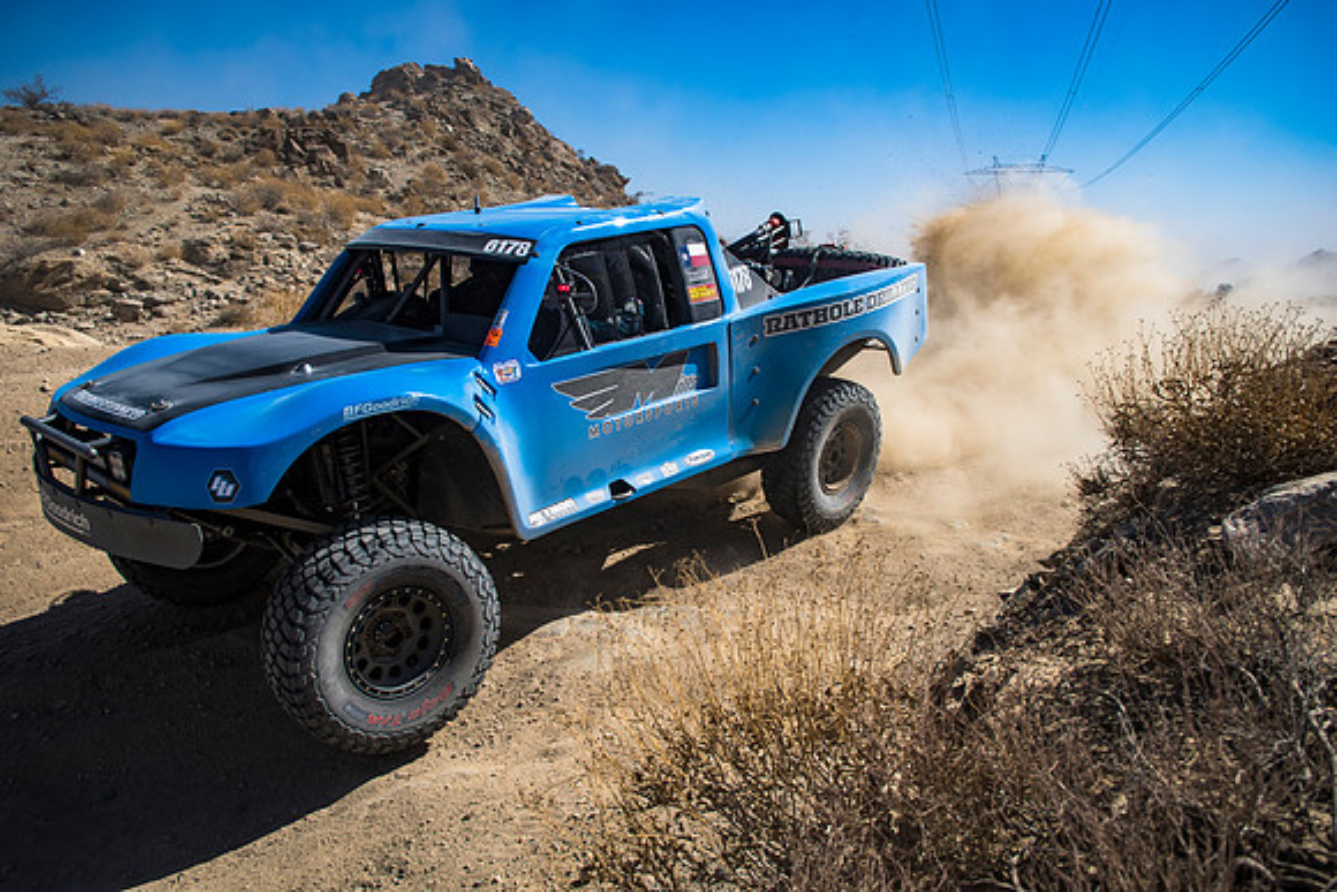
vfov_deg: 48.0
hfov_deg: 67.4
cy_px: 446
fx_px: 1003
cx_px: 668
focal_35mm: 27
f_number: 4.5
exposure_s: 1/2000
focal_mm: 18
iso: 100
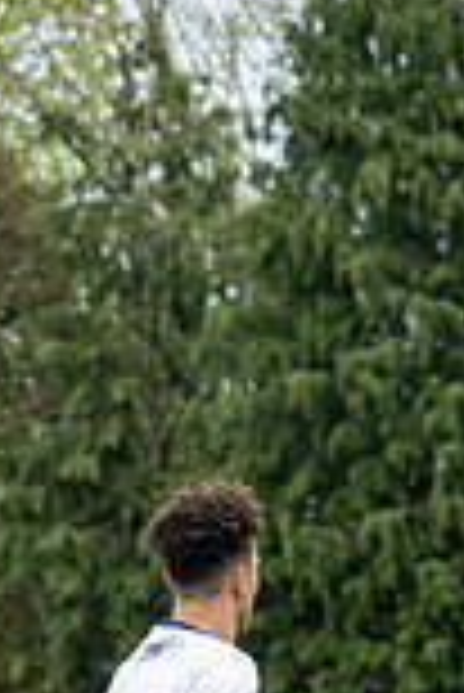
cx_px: 1413
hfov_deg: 3.2
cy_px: 851
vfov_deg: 4.8
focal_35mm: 426
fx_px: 8217
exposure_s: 1/1600
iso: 500
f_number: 4
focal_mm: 97
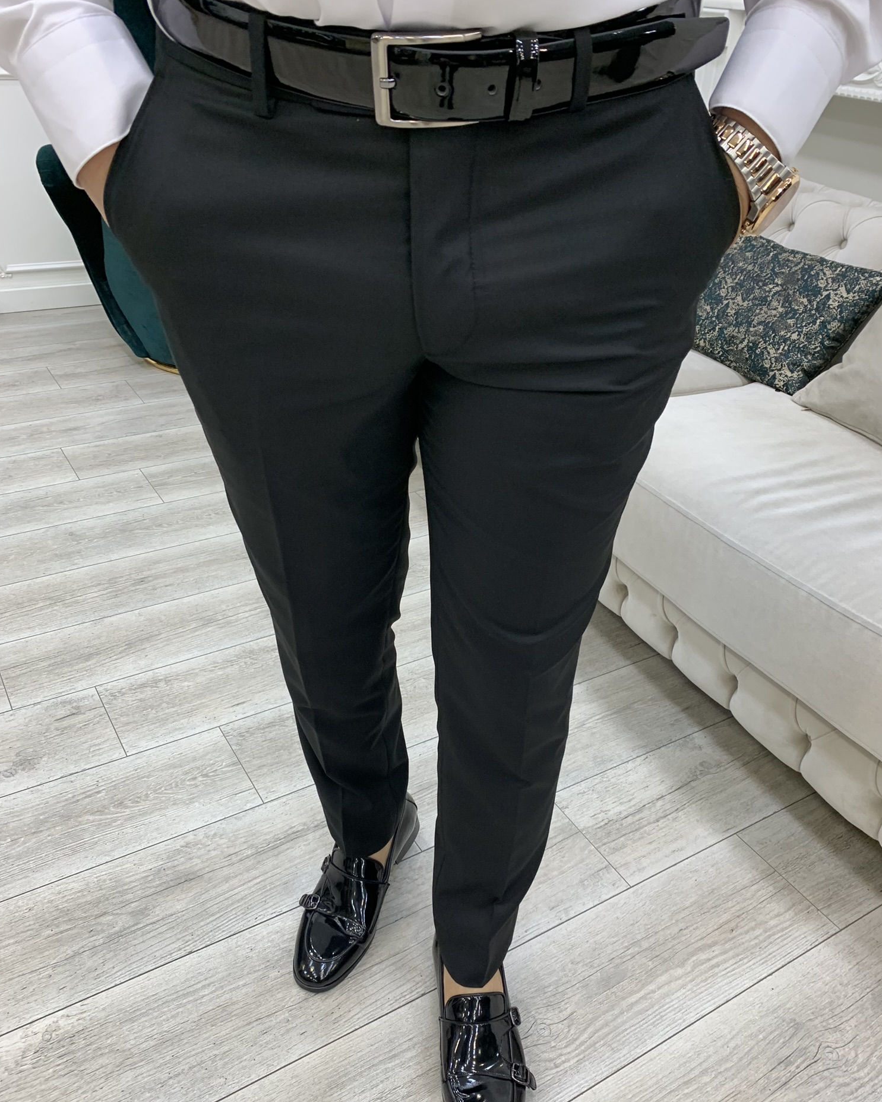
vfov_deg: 62.1
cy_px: 604
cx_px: 441
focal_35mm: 28
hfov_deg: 51.5
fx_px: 914
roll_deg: -5.3
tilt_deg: -34.1
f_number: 1.8
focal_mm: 4.25
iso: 100
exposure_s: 1/105
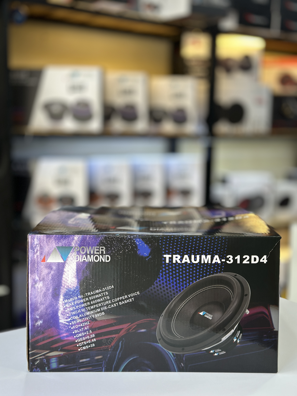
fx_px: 549
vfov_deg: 39.7
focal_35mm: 48
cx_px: 148
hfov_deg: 30.3
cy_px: 198
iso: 64
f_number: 1.78
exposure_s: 1/164
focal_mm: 6.86
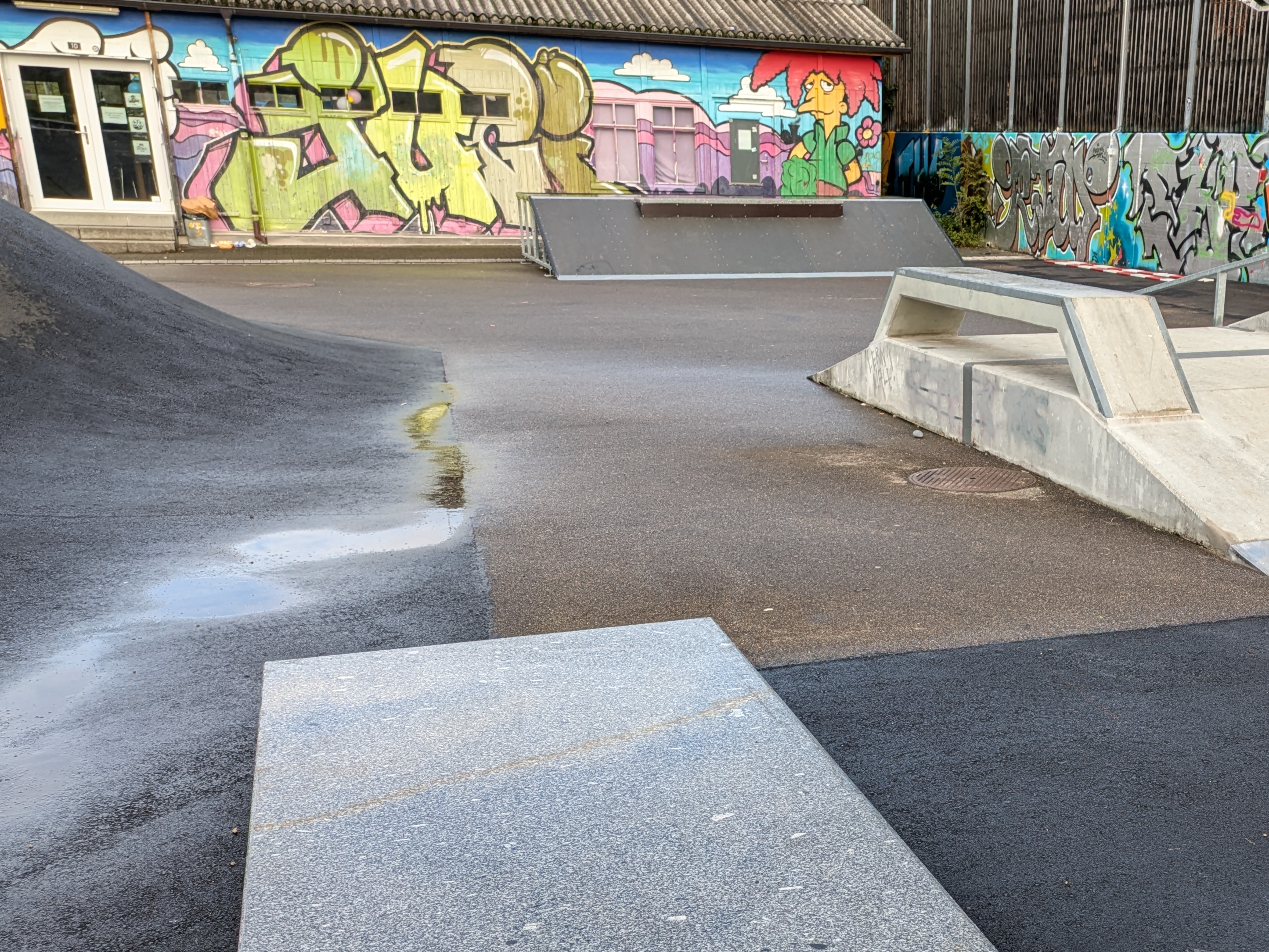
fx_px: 1467
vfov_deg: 35.1
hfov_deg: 45.2
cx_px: 954
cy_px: 729
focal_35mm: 40
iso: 40
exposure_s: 1/390
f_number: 1.89
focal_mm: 5.43
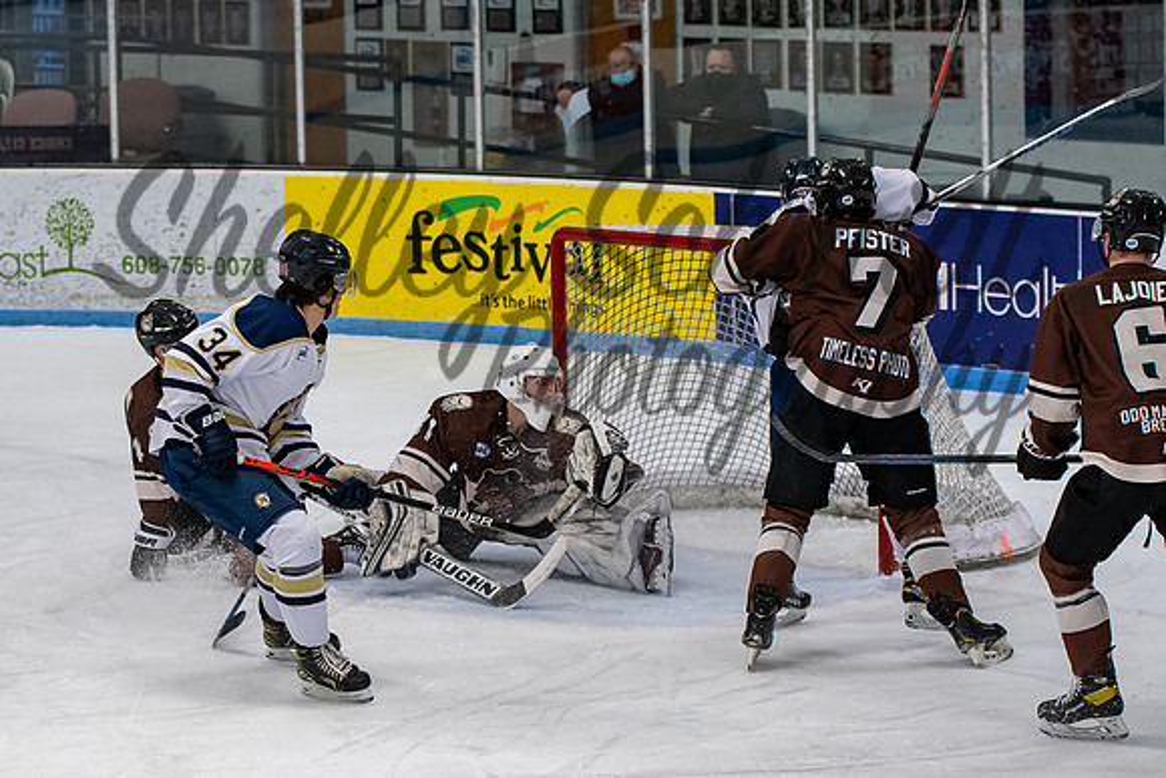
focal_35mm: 138
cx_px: 400
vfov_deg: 9.9
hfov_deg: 14.8
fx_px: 4470
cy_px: 486
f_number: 3.2
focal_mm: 70
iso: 1250
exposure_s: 1/800
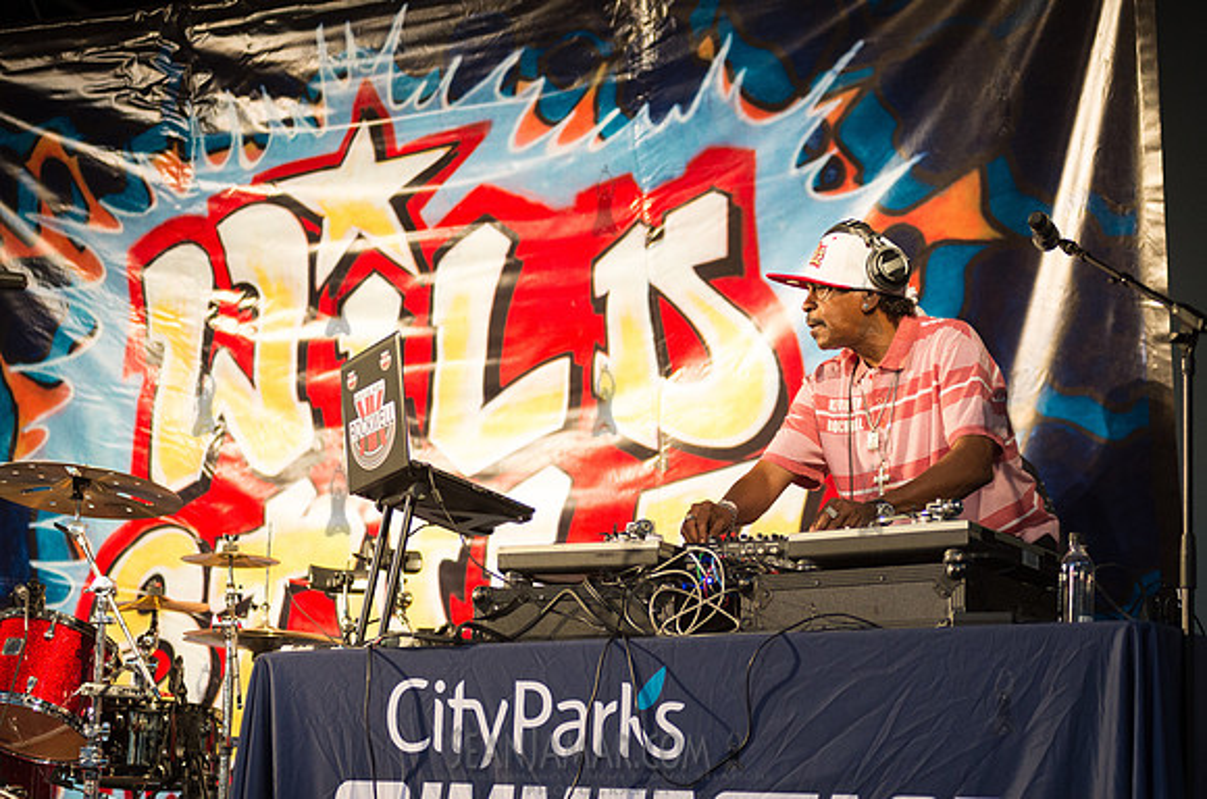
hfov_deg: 23.1
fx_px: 2948
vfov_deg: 15.4
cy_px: 443
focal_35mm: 88
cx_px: 663
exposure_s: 1/500
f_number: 2.8
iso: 1600
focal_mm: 80
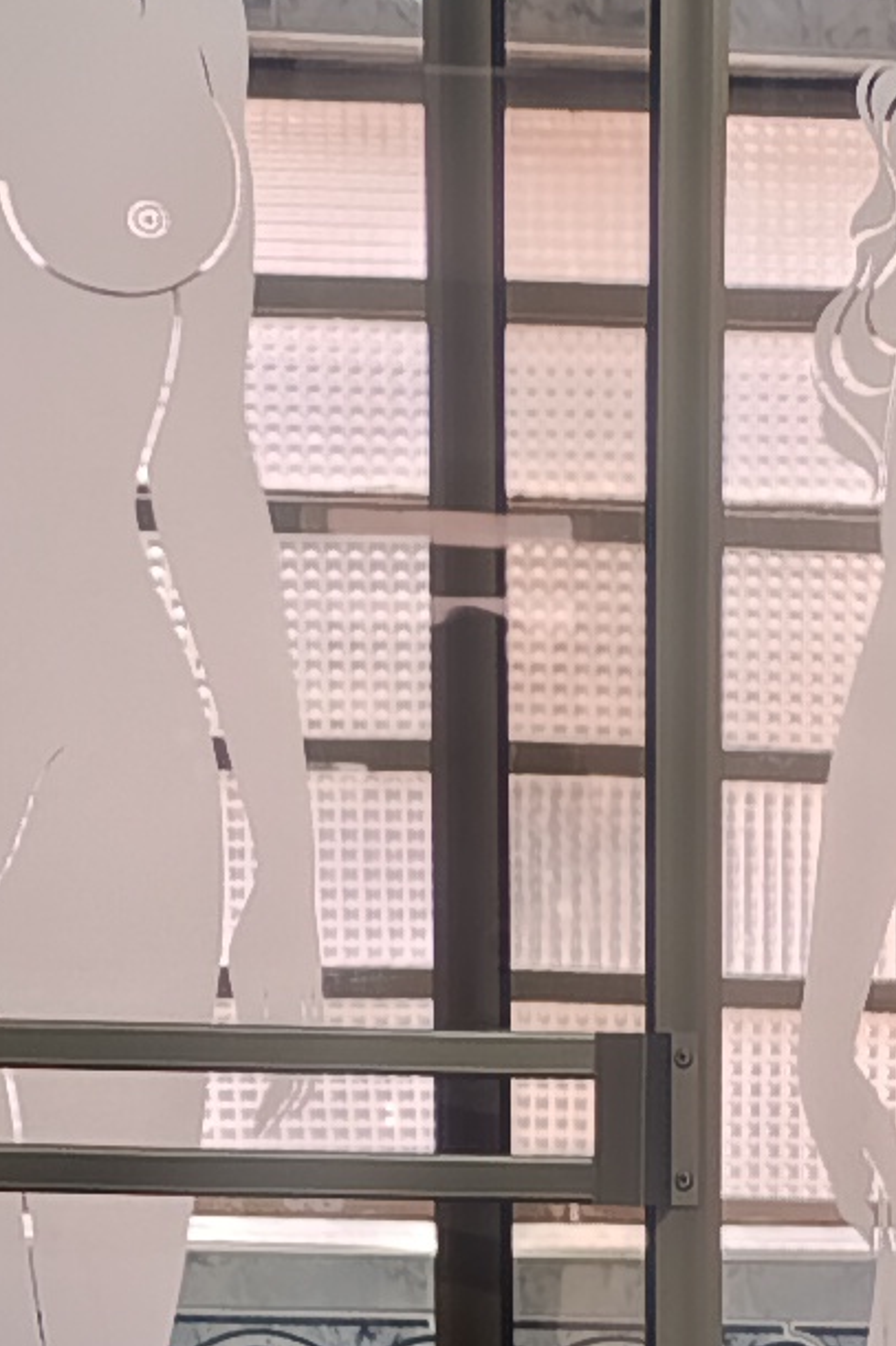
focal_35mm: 160
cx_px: 1378
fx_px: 5976
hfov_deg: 8.4
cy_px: 2016
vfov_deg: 12.2
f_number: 1.6
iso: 1000
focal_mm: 6.14
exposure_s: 1/30
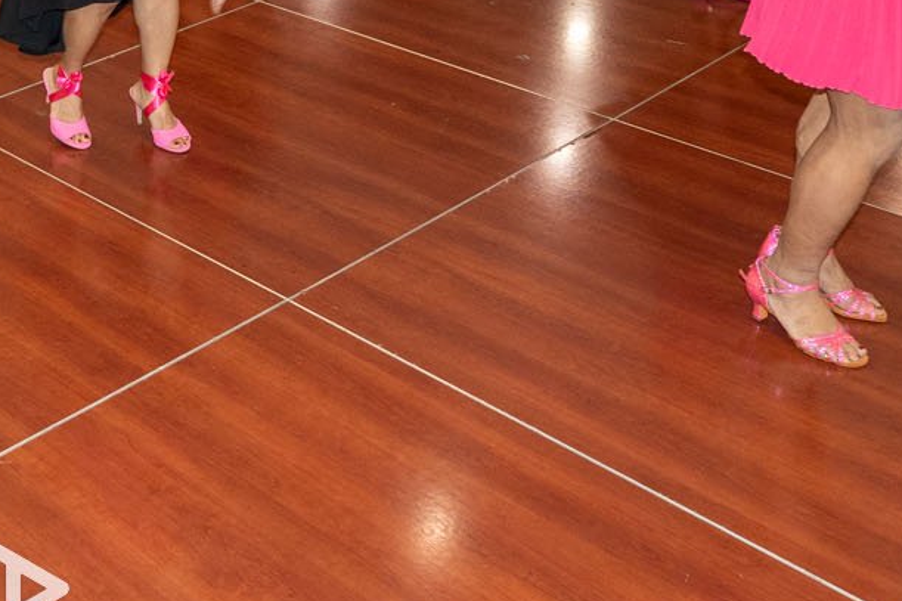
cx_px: 0
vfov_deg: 21.8
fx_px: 1428
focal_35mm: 57
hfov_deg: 32.3
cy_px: -142
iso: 1600
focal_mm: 17
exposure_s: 1/125
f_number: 3.2
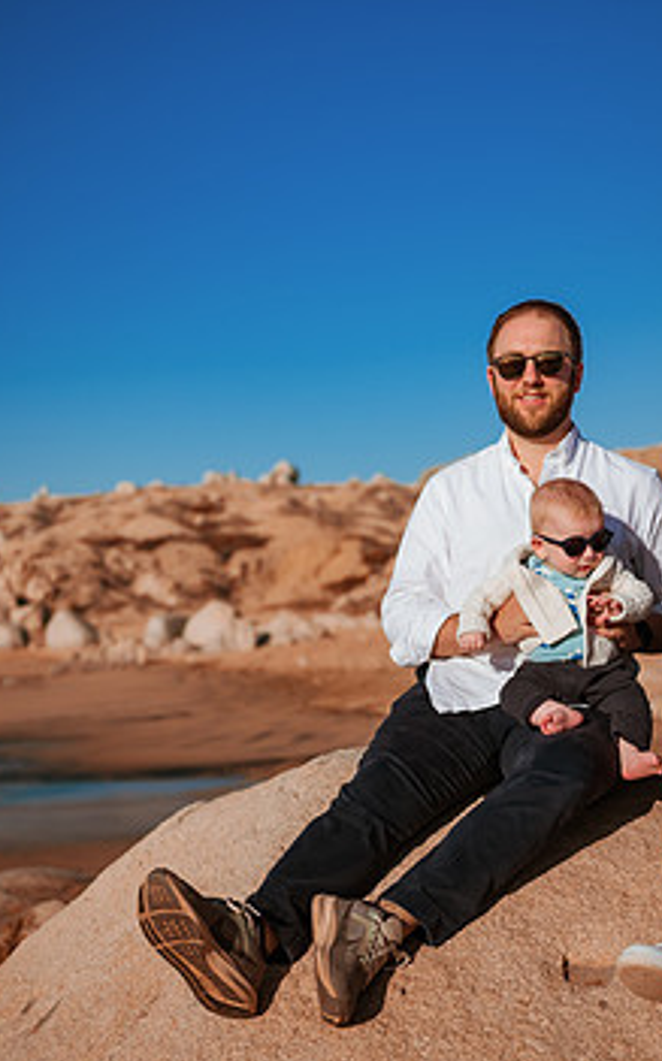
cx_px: 348
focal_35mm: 59
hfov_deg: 22.0
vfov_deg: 34.5
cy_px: 579
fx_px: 1705
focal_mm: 35
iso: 50
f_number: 2
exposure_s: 1/8000
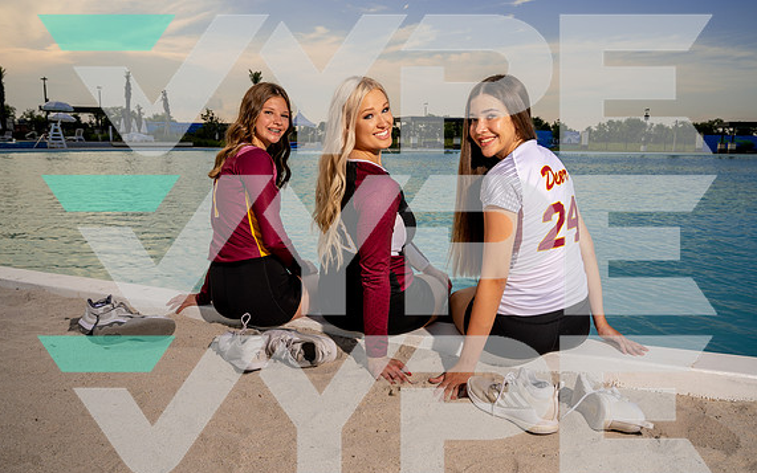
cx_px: 379
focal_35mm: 29
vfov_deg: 43.1
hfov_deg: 64.6
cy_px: 246
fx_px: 598
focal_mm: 28
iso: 100
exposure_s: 1/320
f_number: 9
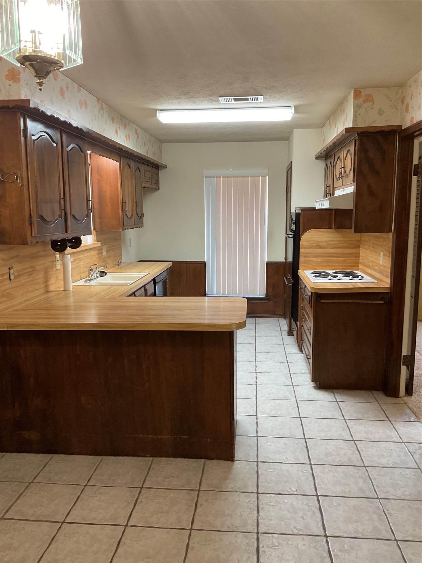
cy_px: 282
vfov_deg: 61.7
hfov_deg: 48.2
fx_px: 471
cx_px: 211
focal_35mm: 29
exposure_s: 1/60
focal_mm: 3
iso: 80
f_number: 1.8
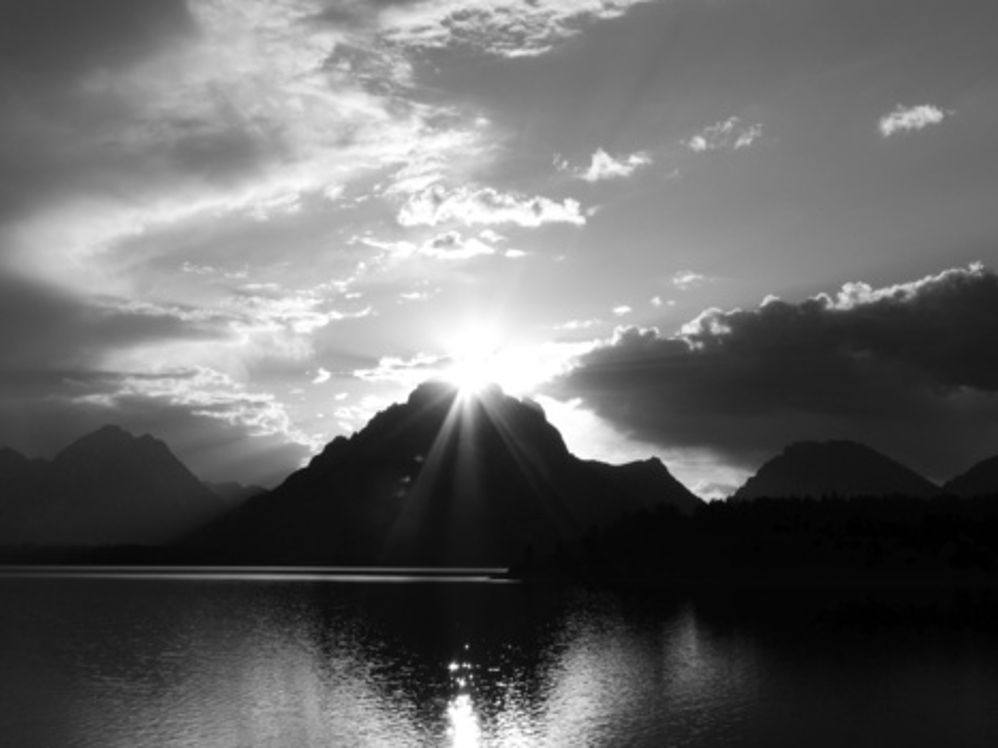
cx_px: 425
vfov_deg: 30.2
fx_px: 1384
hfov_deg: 39.6
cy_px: 434
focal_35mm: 48
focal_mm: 7.2
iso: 100
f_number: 5.3
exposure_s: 1/1600
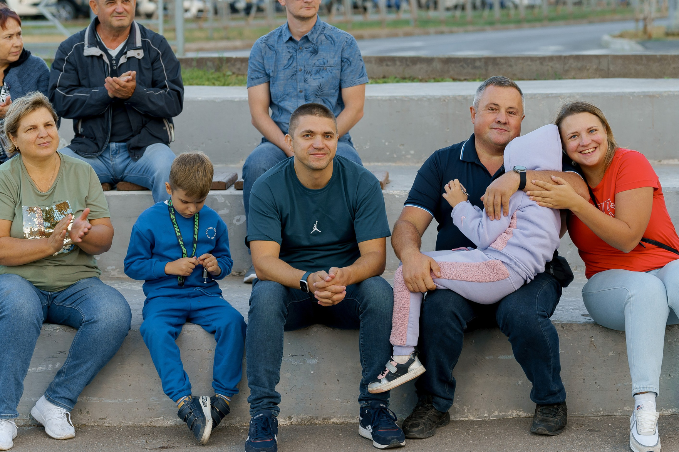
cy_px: 235
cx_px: 358
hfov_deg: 17.3
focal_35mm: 118
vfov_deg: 11.6
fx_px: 2225
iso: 320
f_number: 3.5
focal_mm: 80
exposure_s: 1/200
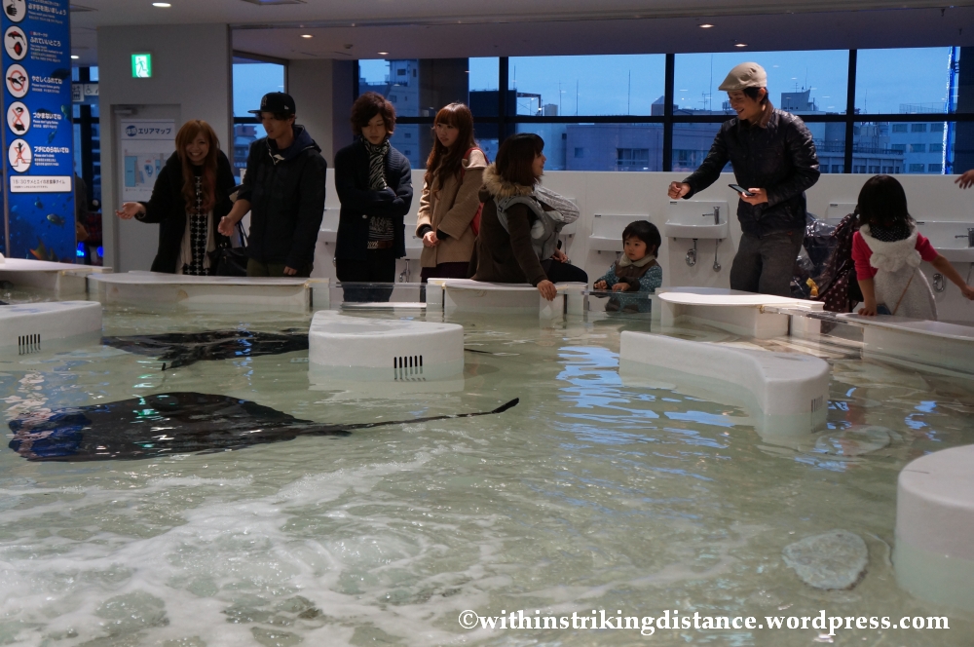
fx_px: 1216
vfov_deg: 29.8
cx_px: 487
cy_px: 324
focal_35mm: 45
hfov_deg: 43.7
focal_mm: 30
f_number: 4
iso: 800
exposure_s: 1/160
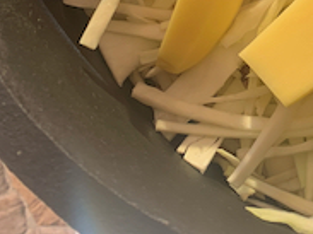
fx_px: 822
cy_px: -155
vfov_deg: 14.7
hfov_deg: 19.9
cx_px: 404
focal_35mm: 91
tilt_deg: -64.4
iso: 80
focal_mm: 4.25
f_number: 1.8
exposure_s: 1/121
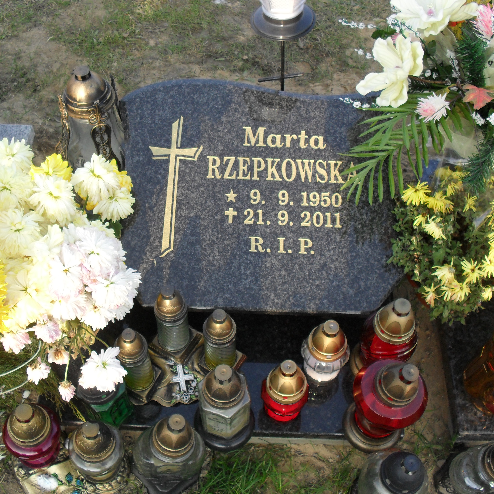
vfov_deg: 40.0
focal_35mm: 42
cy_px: 246
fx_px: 678
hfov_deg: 40.0
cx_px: 232
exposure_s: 1/180
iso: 100
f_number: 3.2
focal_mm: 6.3
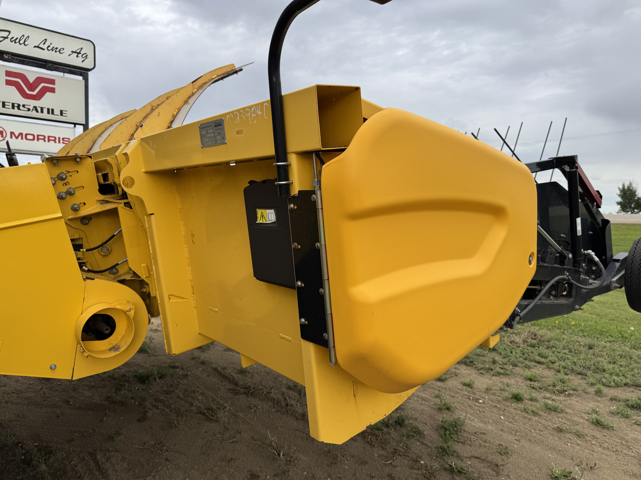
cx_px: 320
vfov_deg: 56.8
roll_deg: -0.9
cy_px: 240
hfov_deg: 71.6
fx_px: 444
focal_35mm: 24
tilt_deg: +1.3
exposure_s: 1/1524
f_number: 1.78
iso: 80
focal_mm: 6.76
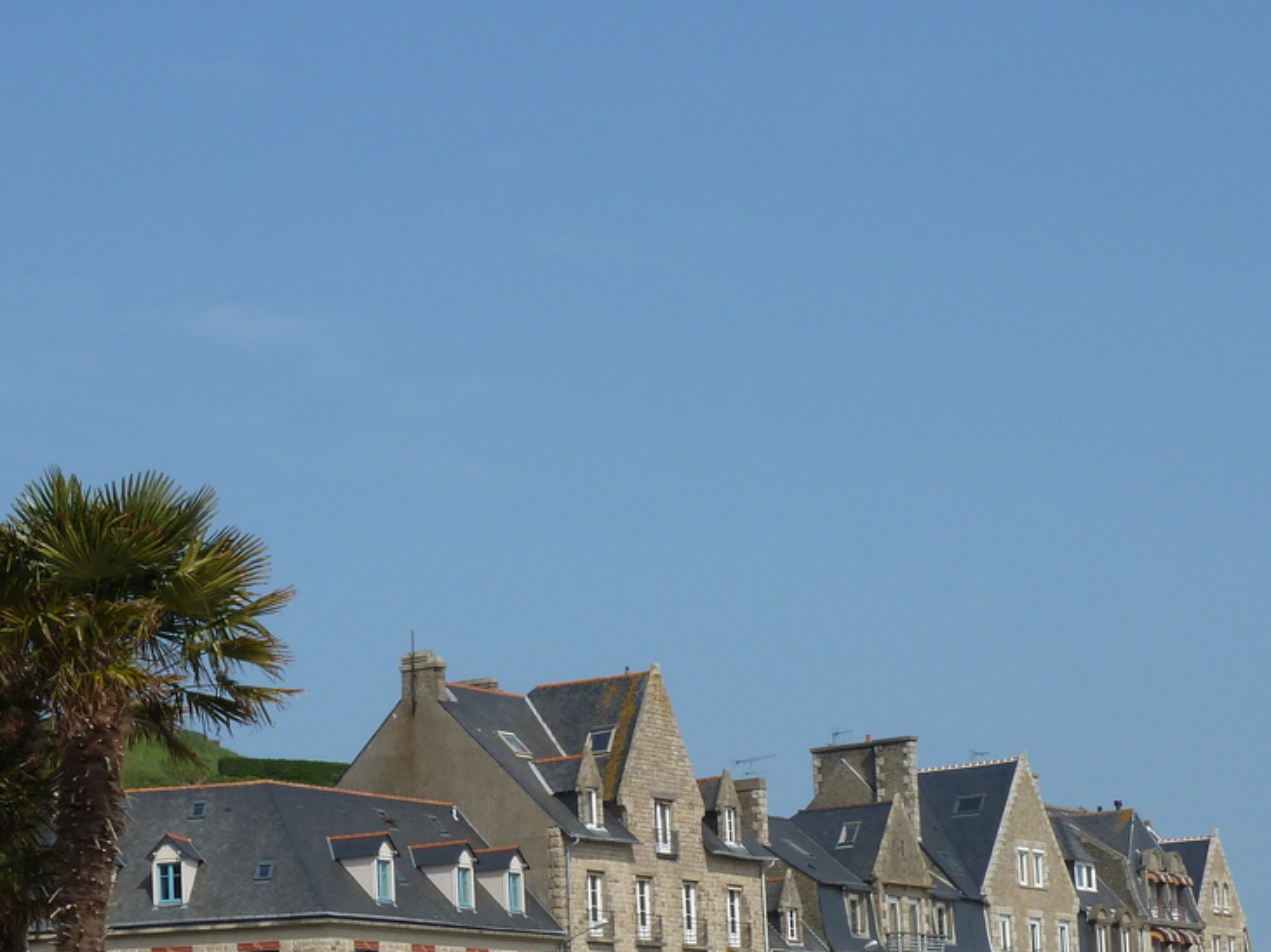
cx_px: 364
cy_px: 754
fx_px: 3560
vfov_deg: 15.1
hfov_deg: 20.1
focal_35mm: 97
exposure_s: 1/500
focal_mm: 9.7
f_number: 5.6
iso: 80
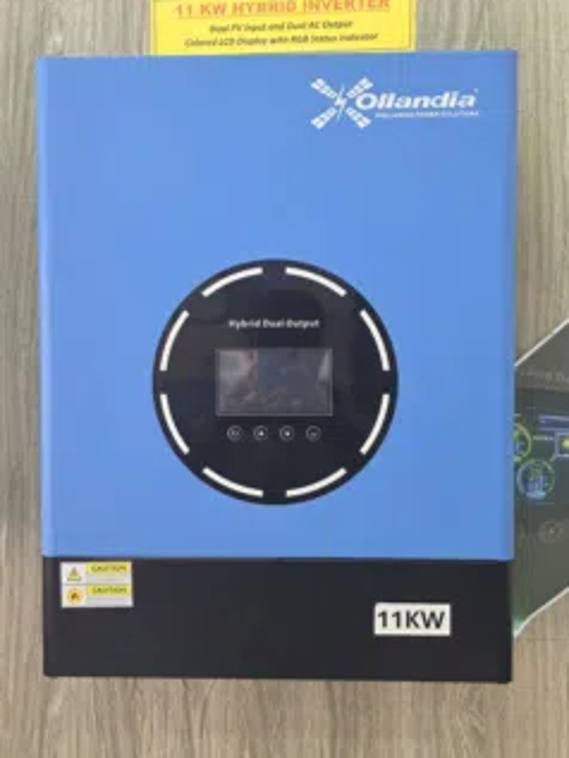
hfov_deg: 48.3
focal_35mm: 29
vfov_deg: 61.6
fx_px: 635
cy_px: 356
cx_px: 282
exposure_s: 1/100
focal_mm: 6.3
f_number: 1.7
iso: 125
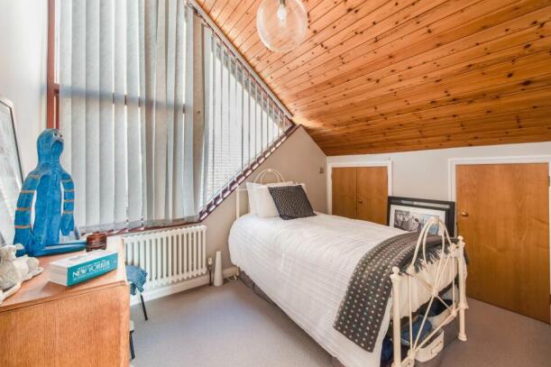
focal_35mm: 15
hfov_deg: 100.3
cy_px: 181
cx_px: 288
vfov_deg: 77.3
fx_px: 230
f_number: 11
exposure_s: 1/6
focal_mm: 14
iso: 320
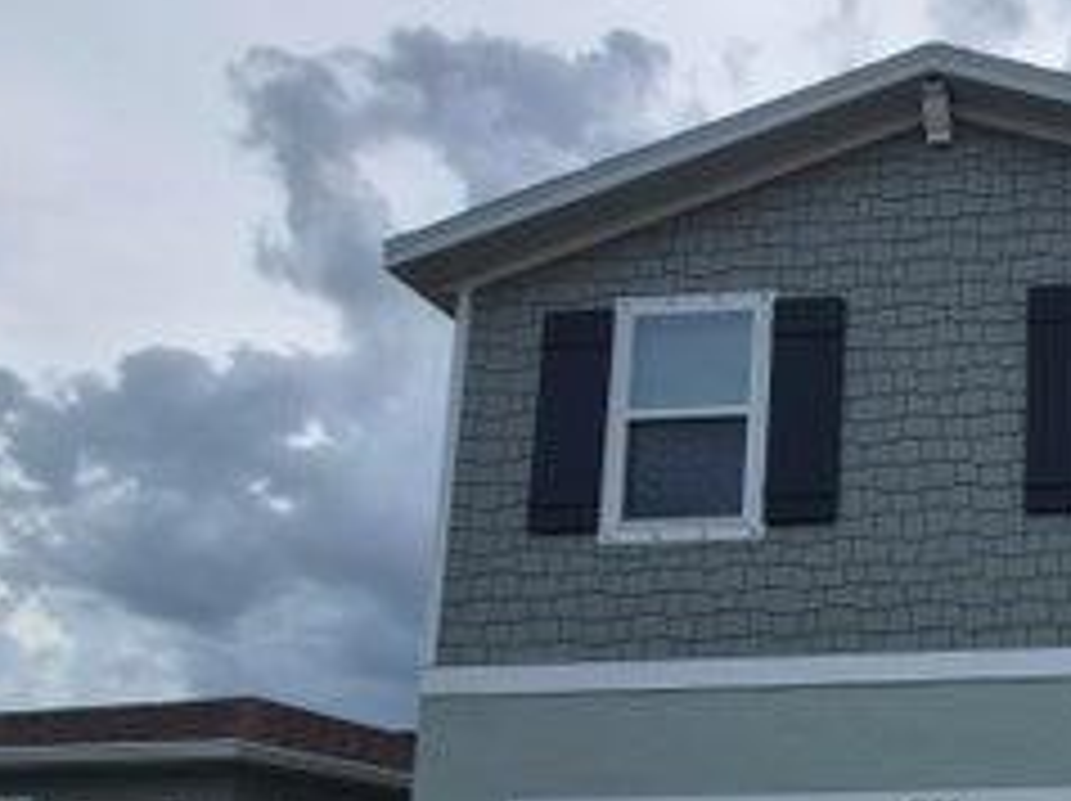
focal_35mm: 35
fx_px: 1082
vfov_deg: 37.3
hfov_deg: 40.0
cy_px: 756
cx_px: 1242
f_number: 2.2
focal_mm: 1.74
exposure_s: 1/2144
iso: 40
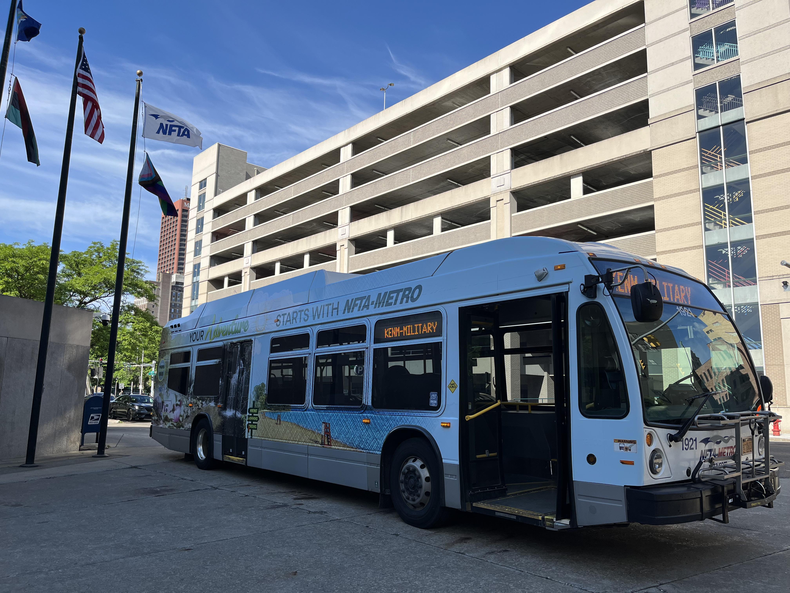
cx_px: 395
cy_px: 296
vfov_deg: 53.1
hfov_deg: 67.3
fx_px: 593
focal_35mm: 26
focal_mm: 5.1
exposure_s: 1/2632
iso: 50
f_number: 1.6
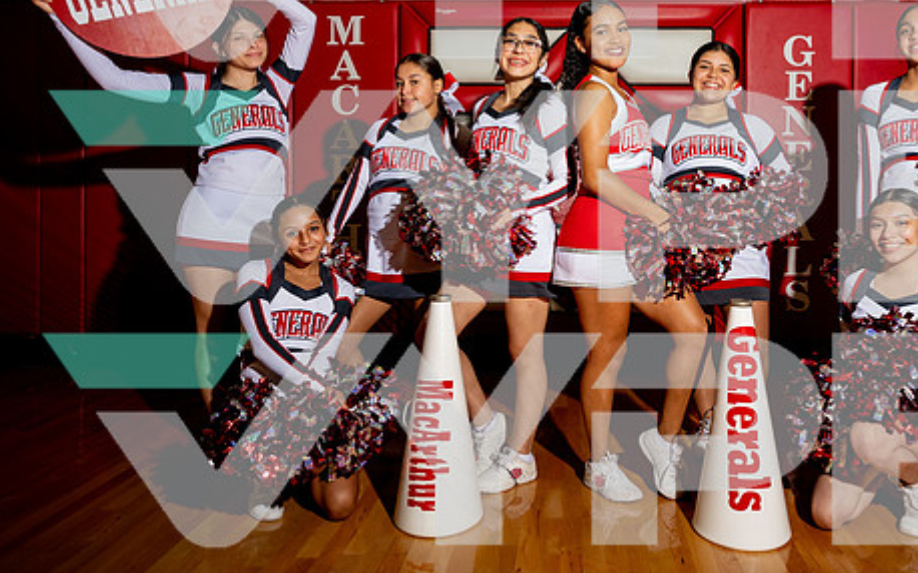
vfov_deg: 40.1
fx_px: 775
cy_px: 197
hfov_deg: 60.6
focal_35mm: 31
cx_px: 559
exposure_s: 1/100
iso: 100
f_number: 5
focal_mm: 24
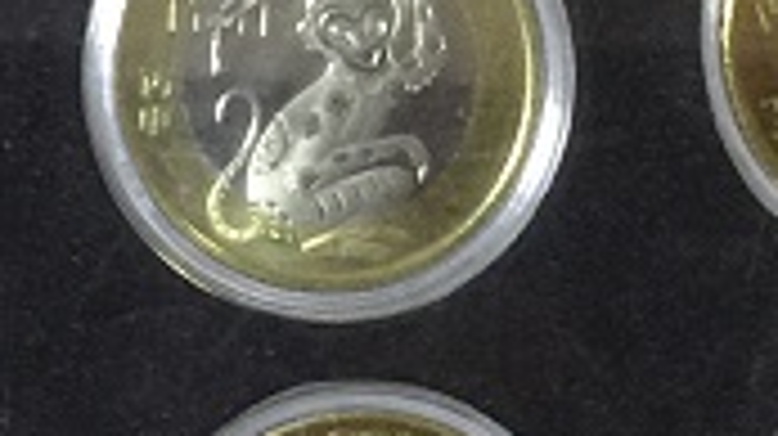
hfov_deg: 12.0
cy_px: 16
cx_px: 112
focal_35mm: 179
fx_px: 3690
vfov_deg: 6.7
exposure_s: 1/10
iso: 100
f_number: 2.2
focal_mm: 4.15
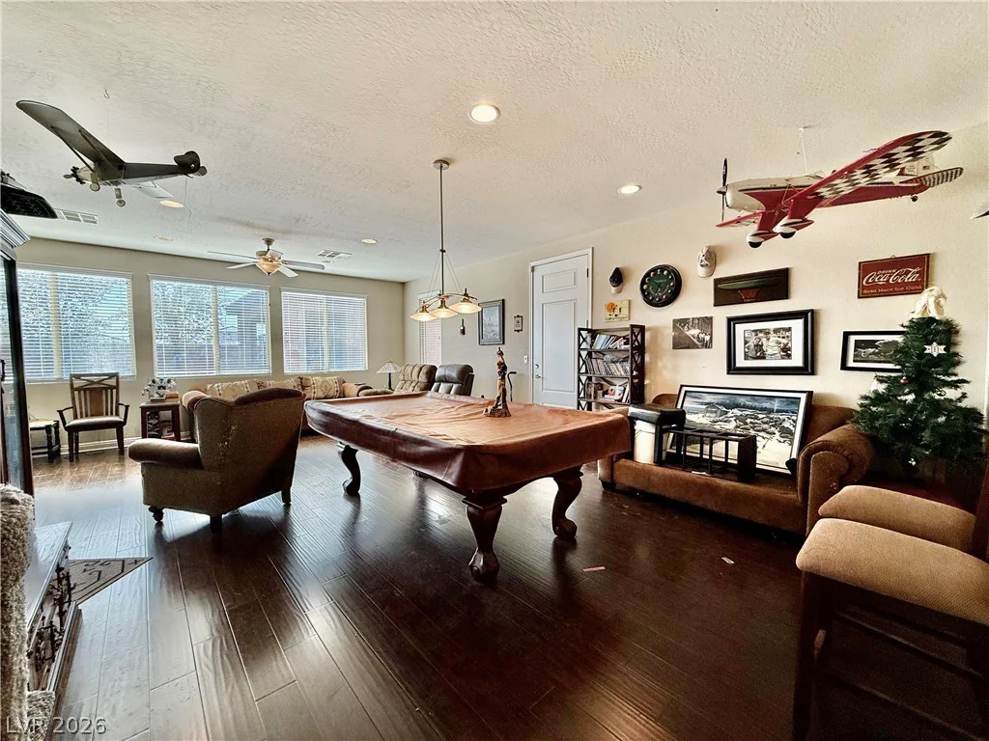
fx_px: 400
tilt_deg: -2.2
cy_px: 370
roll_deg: +0.8
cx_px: 494
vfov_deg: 85.7
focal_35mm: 14
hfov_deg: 102.1
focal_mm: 2.22
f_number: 2.2
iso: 80
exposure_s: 1/120
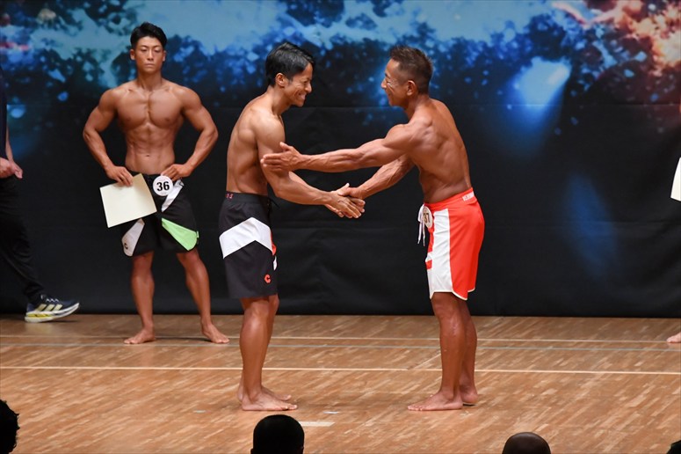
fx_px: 5389
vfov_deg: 4.8
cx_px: 340
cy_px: 227
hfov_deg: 7.2
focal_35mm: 285
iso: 6400
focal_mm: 190
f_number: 5.6
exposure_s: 1/400
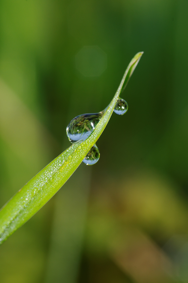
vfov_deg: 13.1
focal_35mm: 158
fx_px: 1237
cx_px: 94
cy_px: 142
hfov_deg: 8.7
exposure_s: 1/125
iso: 200
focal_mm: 105
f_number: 11
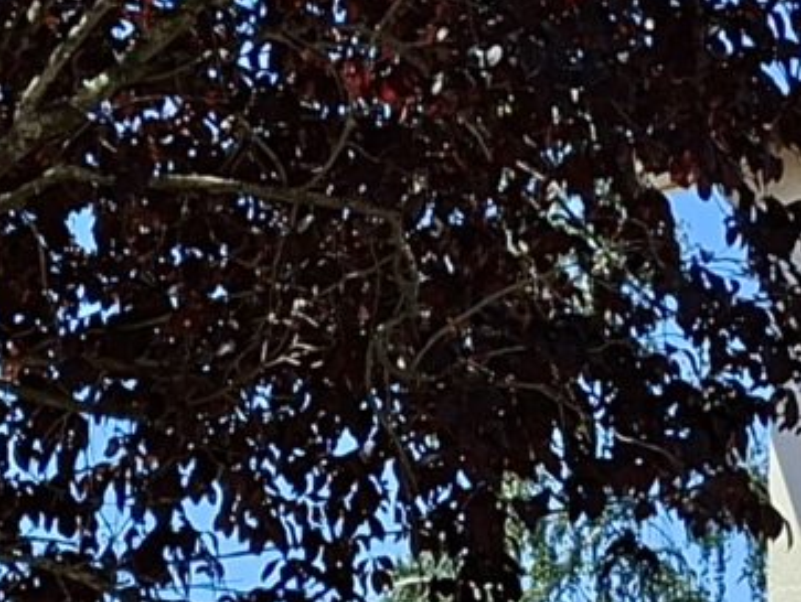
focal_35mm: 162
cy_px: 1577
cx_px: -836
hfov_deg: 11.0
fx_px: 3752
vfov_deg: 8.2
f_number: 1.8
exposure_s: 1/1832
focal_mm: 5.54
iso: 50
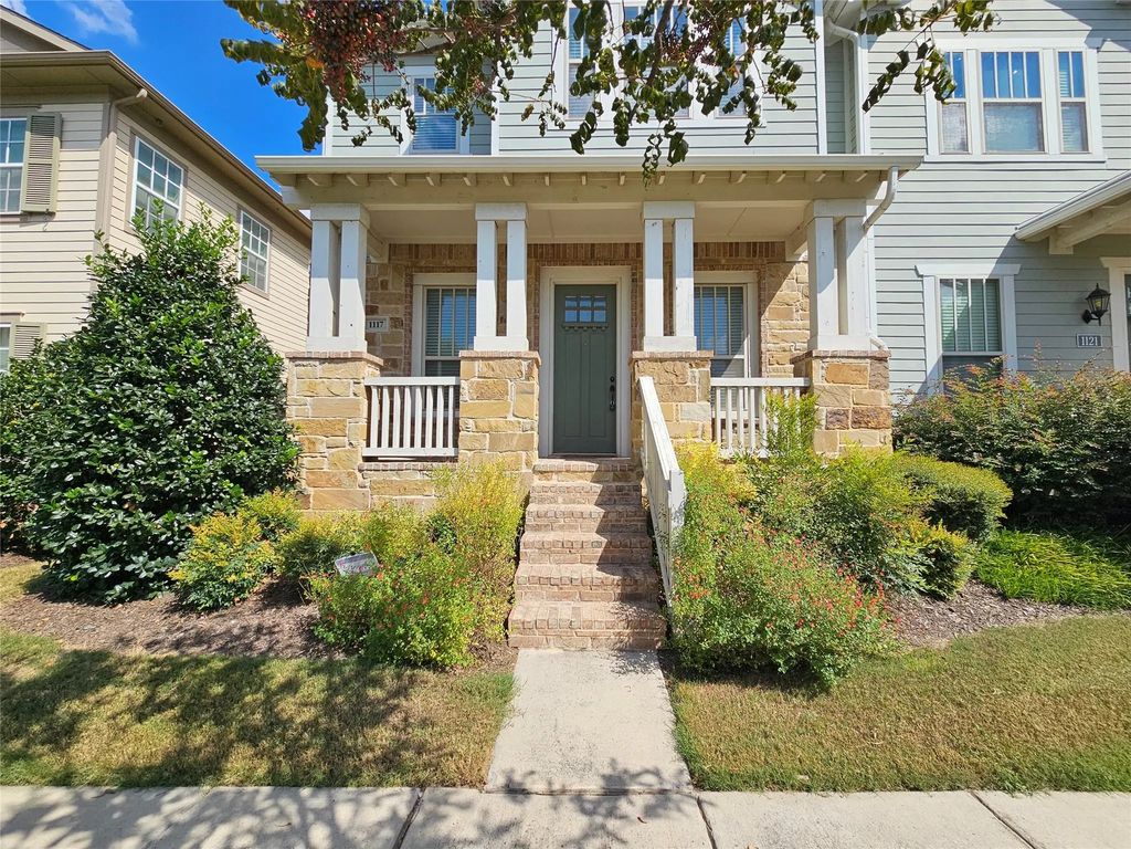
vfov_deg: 89.9
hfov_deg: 106.2
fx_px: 425
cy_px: 424
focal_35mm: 13
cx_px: 566
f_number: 2.2
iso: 50
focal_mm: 2.2
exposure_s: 1/2851
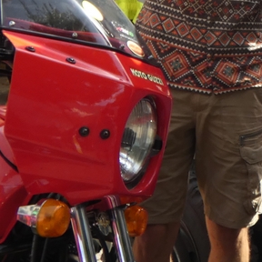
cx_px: 407
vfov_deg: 14.6
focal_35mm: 118
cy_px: 27
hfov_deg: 13.8
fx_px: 1010
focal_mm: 5.8
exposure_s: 1/250
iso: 80
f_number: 3.4
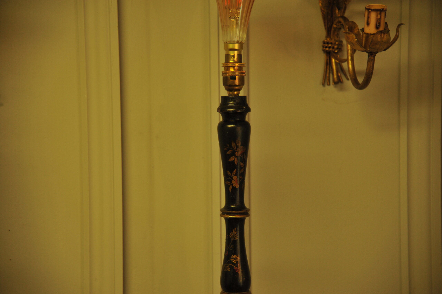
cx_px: 221
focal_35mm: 86
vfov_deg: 15.9
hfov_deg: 23.7
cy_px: 147
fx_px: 1055
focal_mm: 86
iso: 1250
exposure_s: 1/200
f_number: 4
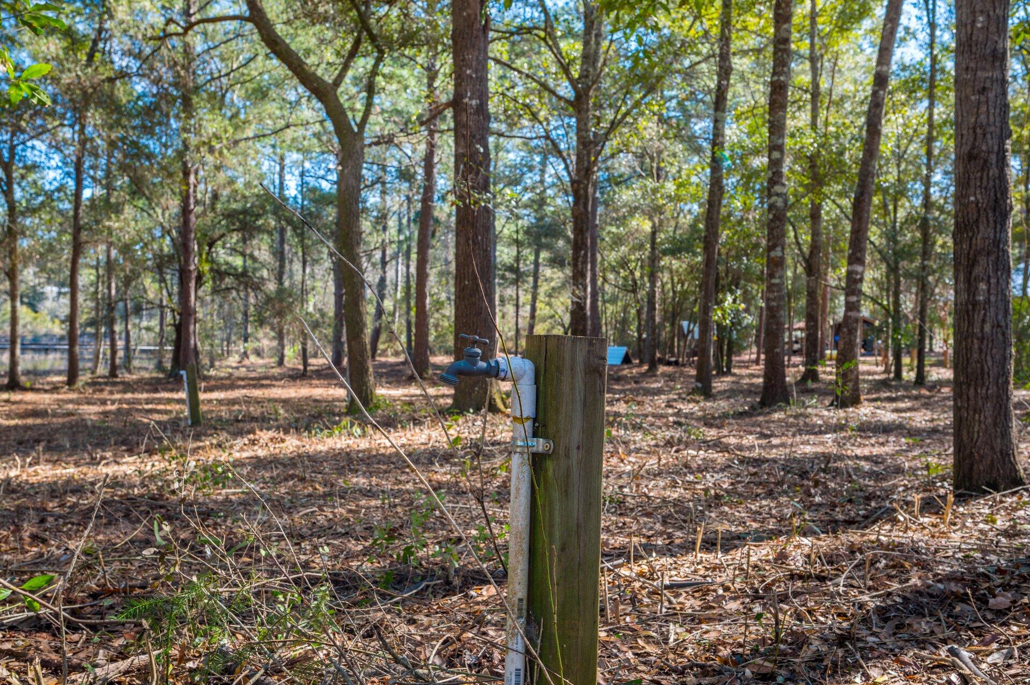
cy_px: 340
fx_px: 915
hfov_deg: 58.7
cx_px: 498
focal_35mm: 32
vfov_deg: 41.1
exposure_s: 1/40
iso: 100
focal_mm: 30
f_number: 9
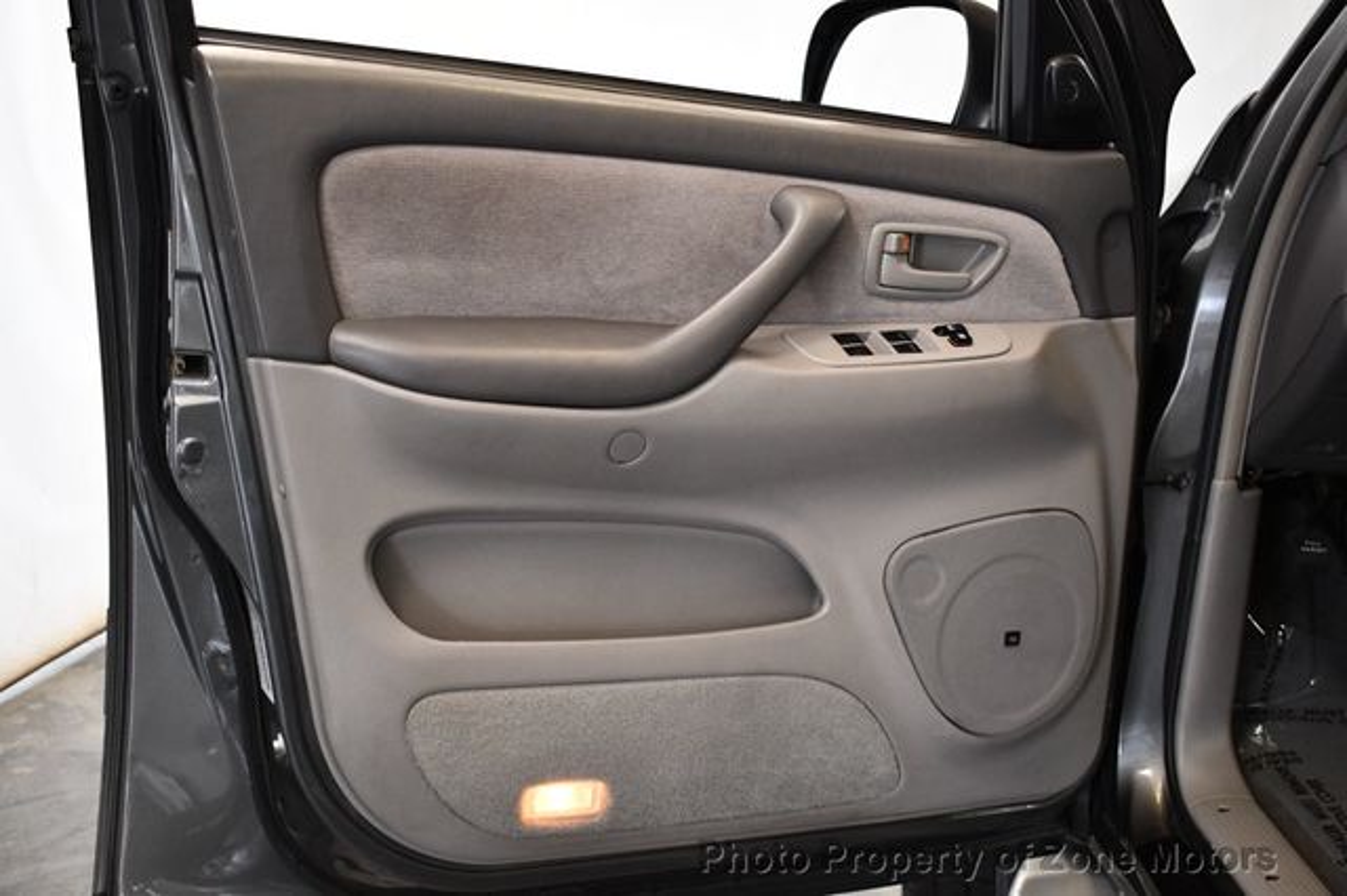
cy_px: 448
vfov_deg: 35.9
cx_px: 674
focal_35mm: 37
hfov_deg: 51.9
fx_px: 1384
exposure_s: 1/125
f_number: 4
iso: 2000
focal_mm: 25
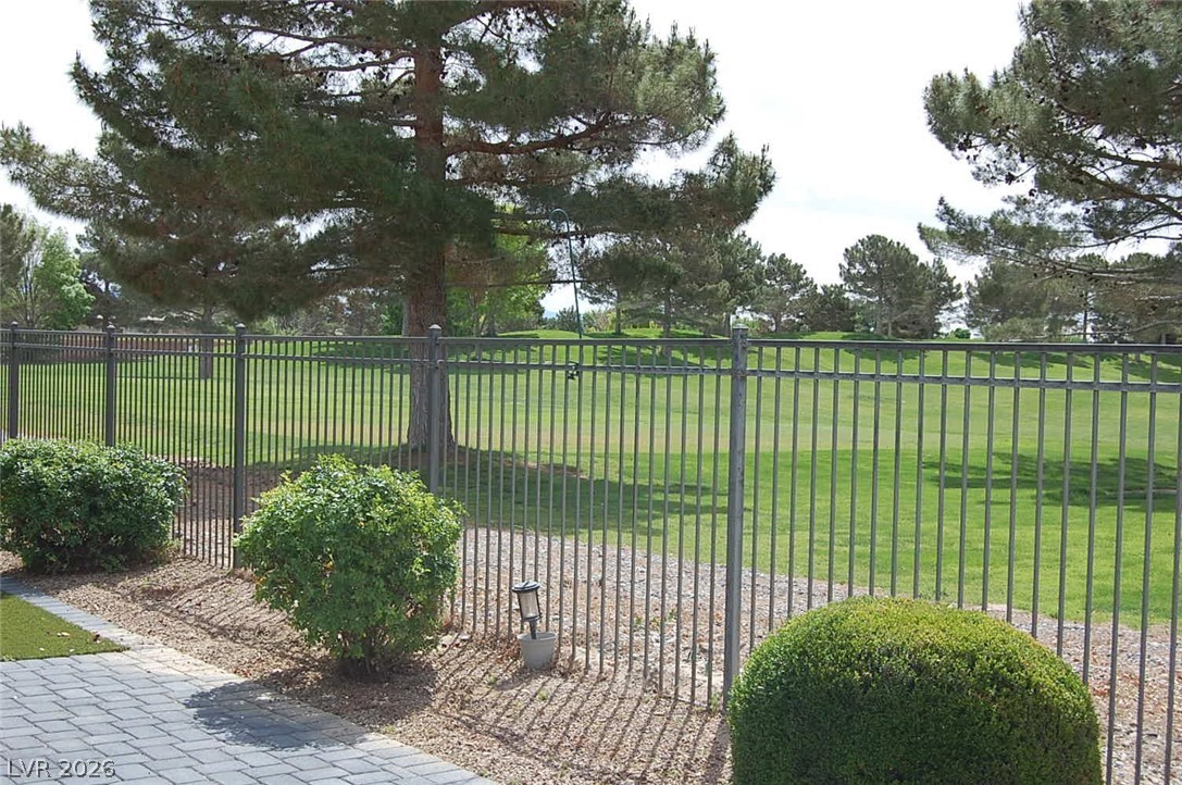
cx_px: 591
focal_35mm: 45
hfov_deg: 43.7
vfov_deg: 29.8
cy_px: 392
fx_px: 1476
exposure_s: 1/320
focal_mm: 30
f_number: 9
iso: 200
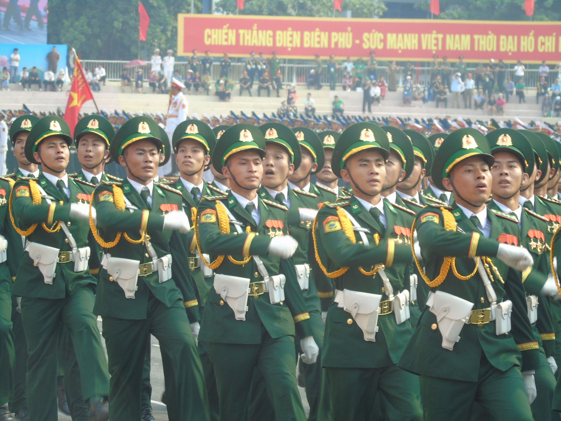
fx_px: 3436
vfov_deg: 7.0
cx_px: 280
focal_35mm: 212
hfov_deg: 9.3
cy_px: 210
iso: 100
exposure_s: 1/125
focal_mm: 38
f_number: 4.7
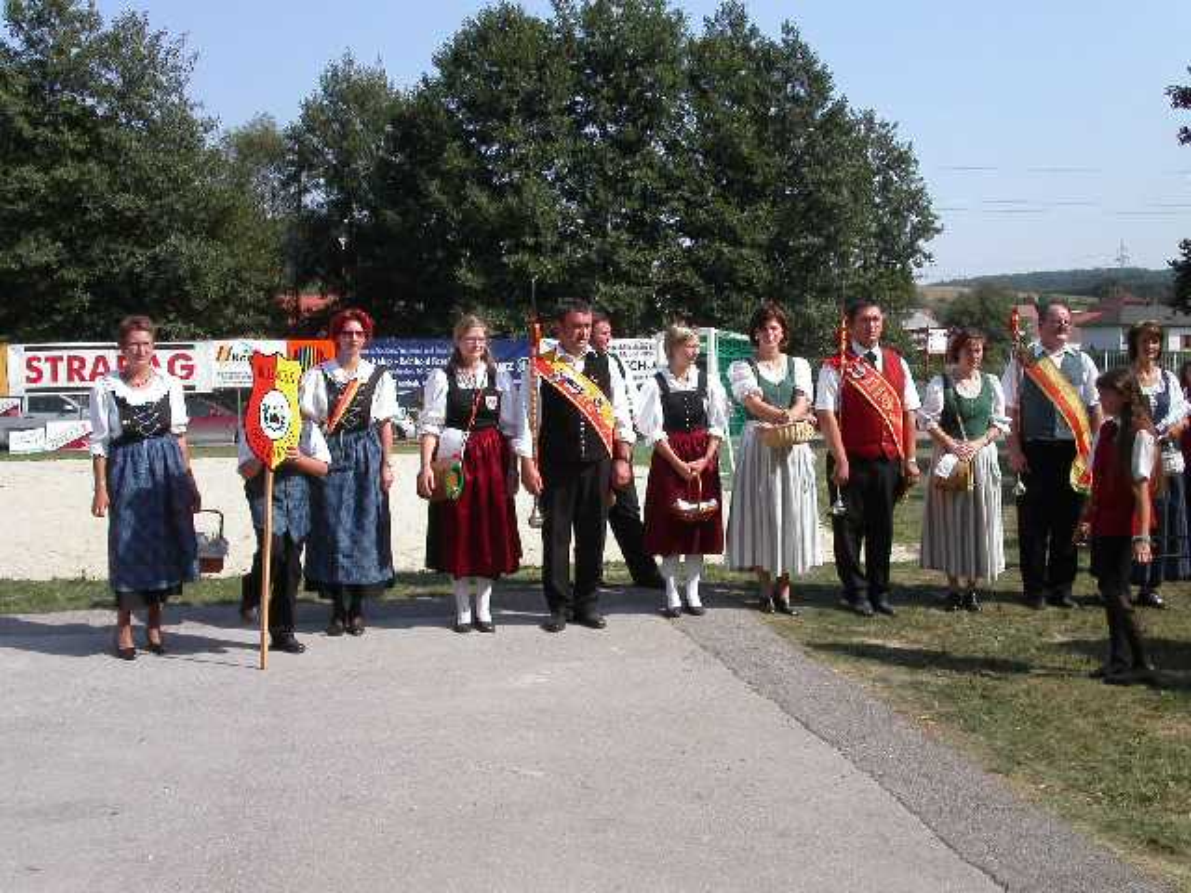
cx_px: 596
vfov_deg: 37.7
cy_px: 446
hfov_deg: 49.0
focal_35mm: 38
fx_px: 1307
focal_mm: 7.8
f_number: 8
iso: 100
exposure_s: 1/350
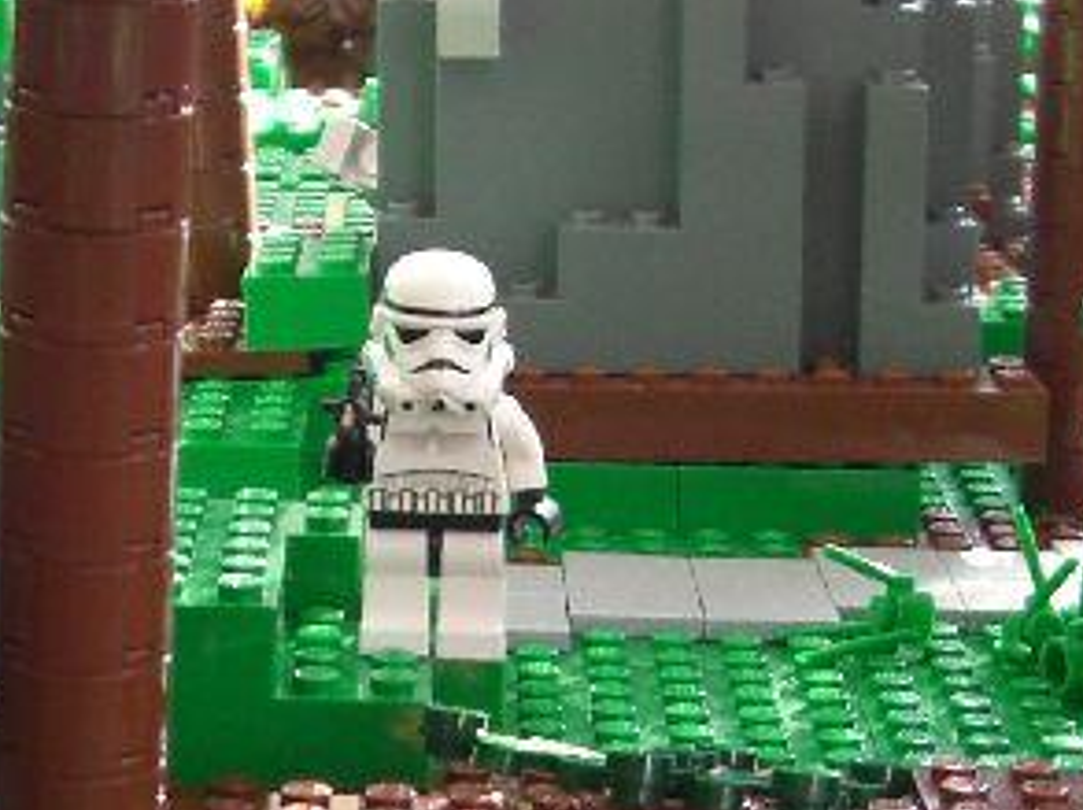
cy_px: 618
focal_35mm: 133
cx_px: 359
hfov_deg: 14.8
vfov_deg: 11.1
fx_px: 4156
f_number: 2.7
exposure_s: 1/100
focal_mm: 6.2
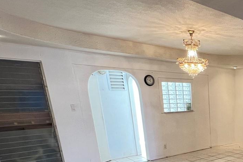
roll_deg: -0.2
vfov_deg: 37.8
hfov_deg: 49.2
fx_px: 209
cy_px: 161
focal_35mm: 31
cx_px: 243
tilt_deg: -16.8
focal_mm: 1.57
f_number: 1.8
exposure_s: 1/60
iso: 320
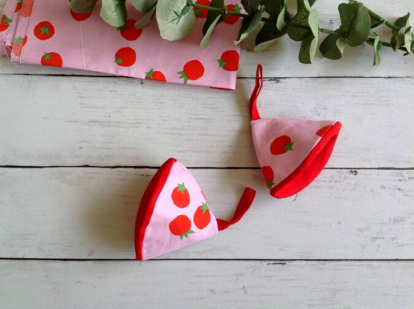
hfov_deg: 52.7
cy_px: 154
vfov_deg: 40.6
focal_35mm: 35
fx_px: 418
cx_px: 207
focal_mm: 4.28
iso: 50
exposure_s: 1/120
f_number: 2.4
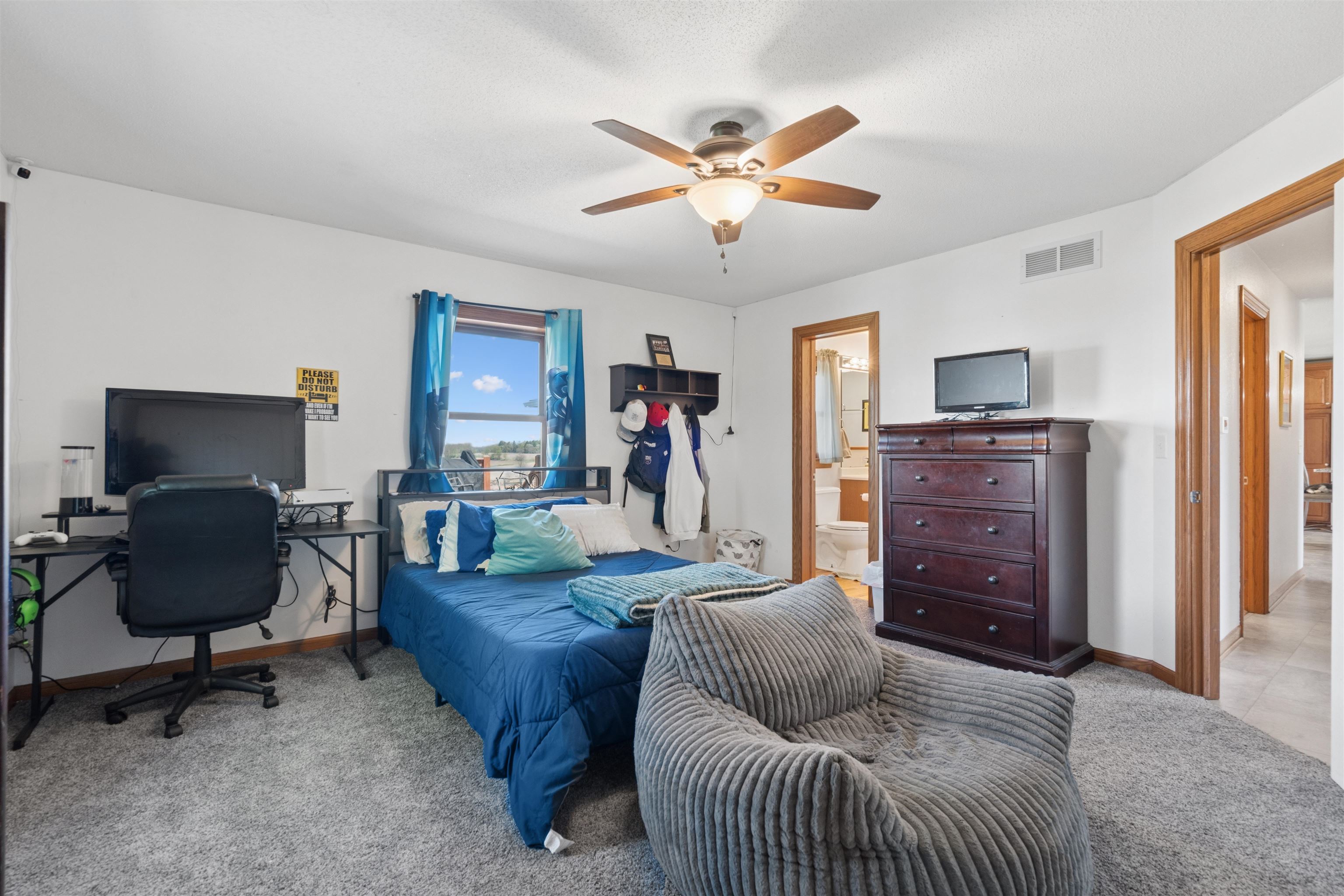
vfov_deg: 73.7
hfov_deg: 96.7
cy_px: 448
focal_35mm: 16
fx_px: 597
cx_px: 672
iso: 800
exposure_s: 1/8
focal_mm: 16
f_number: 10
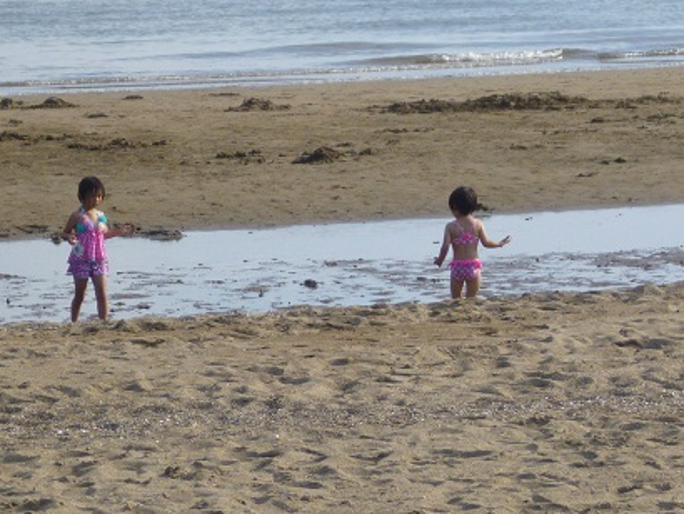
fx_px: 5338
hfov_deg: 7.3
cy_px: 257
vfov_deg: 5.5
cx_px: 342
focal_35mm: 270
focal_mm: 21.5
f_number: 6.4
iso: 100
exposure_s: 1/250
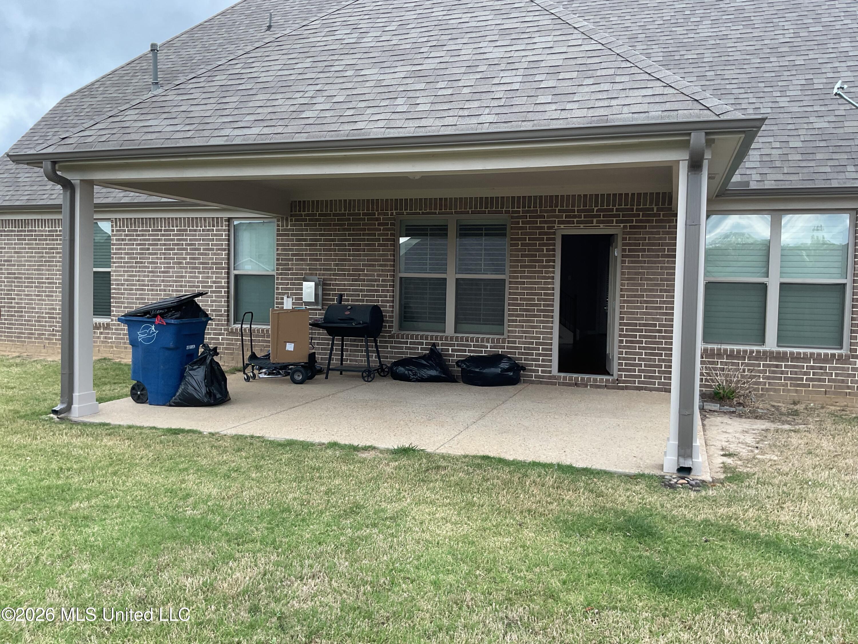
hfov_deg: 61.7
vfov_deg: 48.2
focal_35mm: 29
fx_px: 719
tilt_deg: -3.3
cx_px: 429
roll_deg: -1.3
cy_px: 322
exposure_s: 1/247
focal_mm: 3
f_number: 1.8
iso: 16
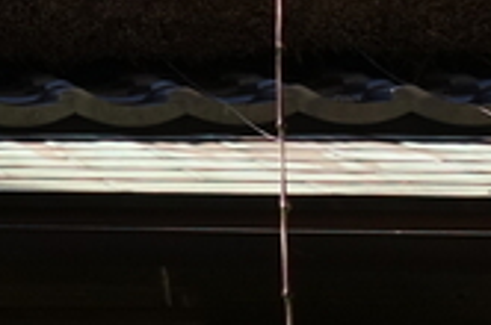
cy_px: -375
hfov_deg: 10.0
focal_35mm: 174
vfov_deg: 7.5
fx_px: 2369
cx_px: -778
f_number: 3.5
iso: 100
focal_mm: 8.8
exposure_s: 1/250
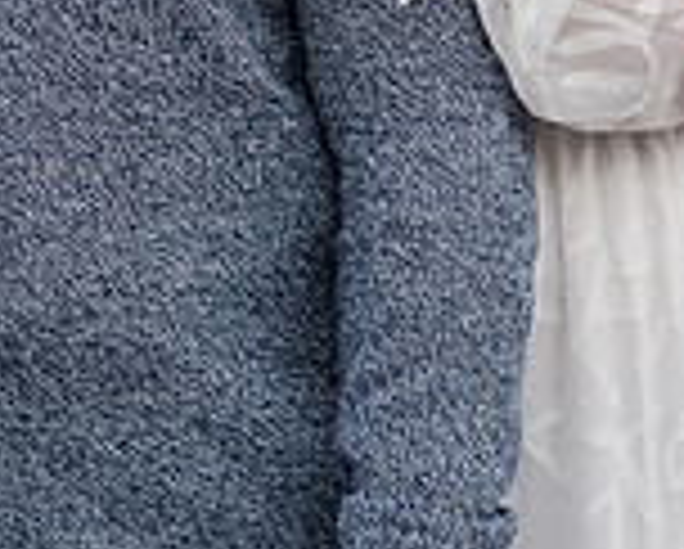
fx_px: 4784
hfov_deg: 8.2
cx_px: 202
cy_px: -310
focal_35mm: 236
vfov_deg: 6.5
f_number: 3.5
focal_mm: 85
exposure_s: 1/200
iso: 110
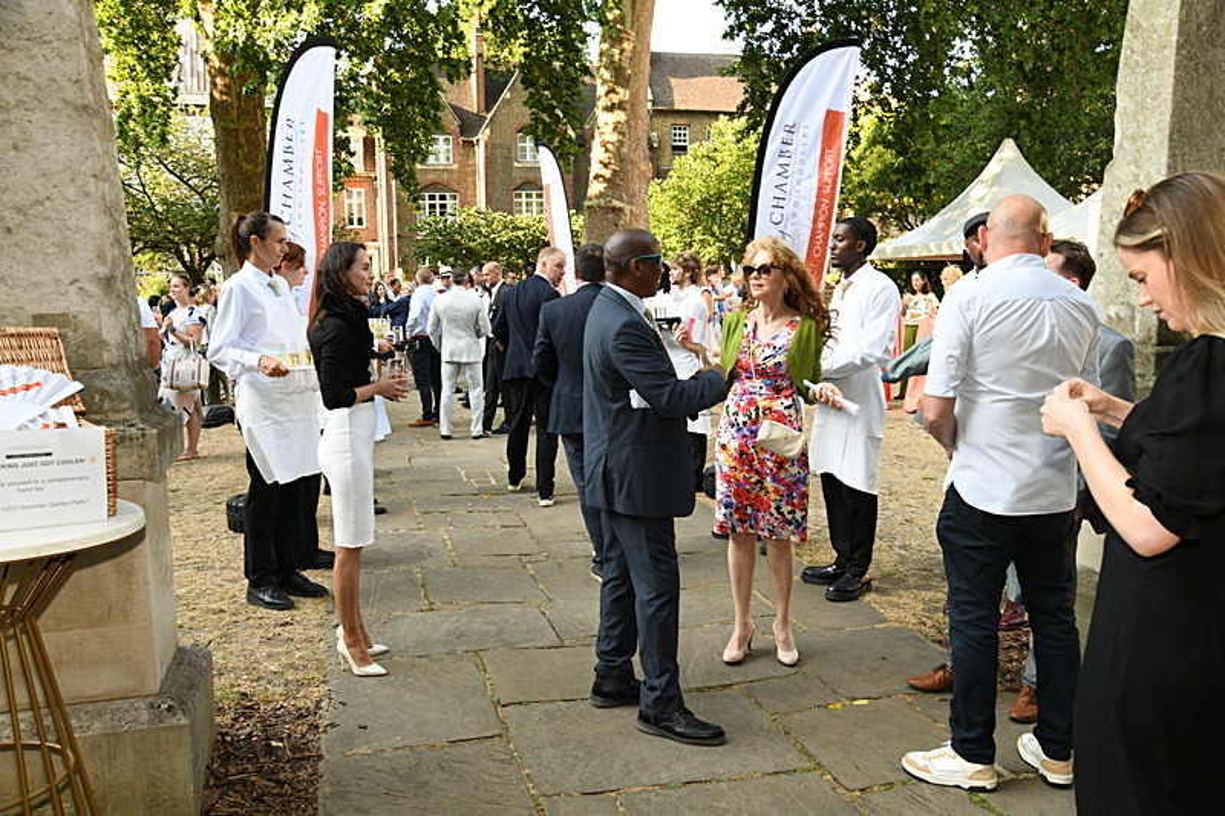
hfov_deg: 58.7
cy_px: 408
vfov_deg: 41.1
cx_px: 612
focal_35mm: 32
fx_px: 1089
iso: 400
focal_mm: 32
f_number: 8
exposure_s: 1/60
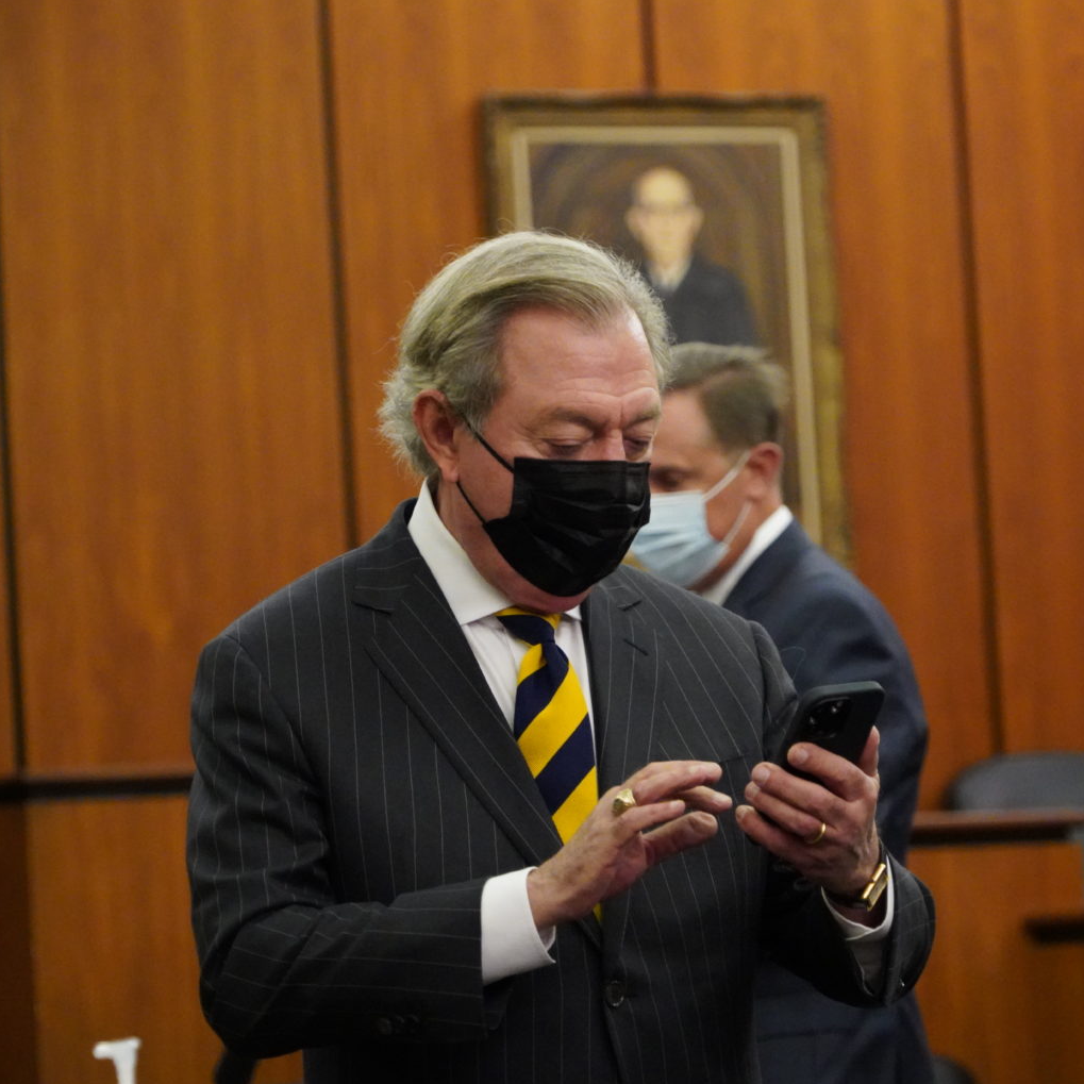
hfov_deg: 9.4
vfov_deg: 9.4
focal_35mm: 187
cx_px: 608
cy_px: 542
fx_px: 6625
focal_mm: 146
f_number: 6.3
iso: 12800
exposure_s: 1/125
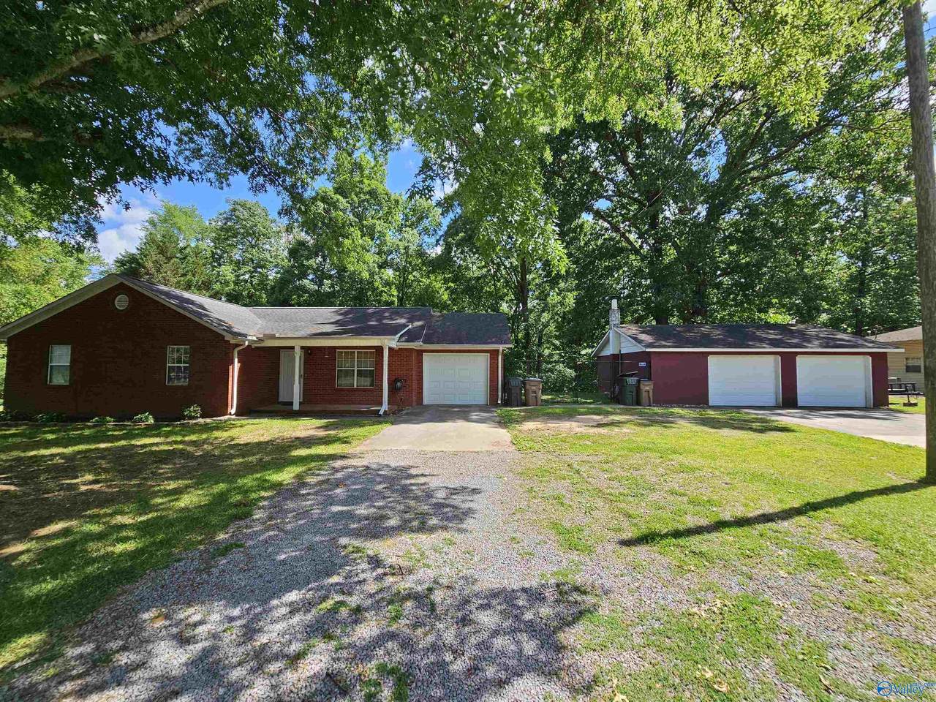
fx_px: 352
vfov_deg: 89.9
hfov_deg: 106.2
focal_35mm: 13
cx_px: 468
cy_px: 351
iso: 50
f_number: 2.2
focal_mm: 2.2
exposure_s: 1/801
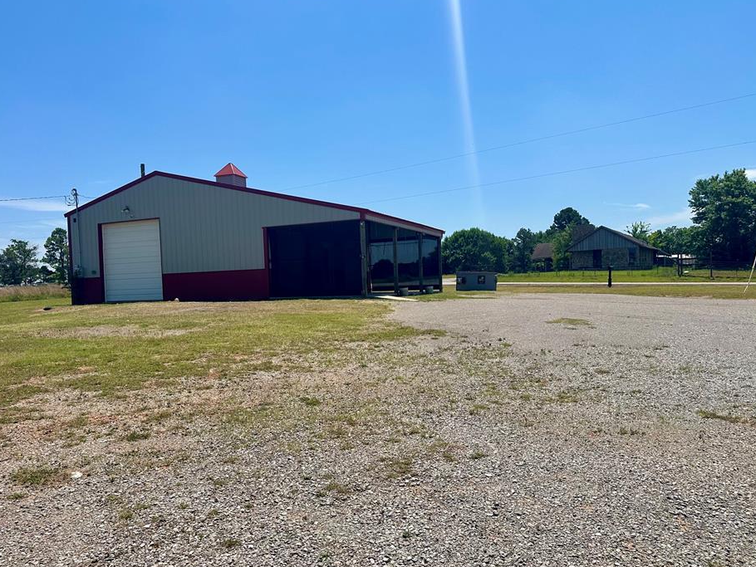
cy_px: 310
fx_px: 590
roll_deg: +1.1
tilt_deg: -1.2
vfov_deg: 51.3
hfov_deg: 65.2
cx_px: 354
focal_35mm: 27
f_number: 1.78
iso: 80
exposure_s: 1/7576
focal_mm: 6.86
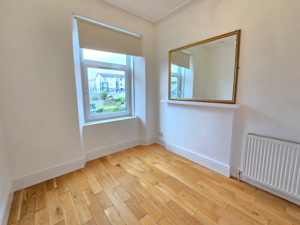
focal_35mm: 14
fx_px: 121
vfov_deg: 85.6
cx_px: 159
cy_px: 107
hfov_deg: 101.9
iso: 80
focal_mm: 2.2
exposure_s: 1/66
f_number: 2.2
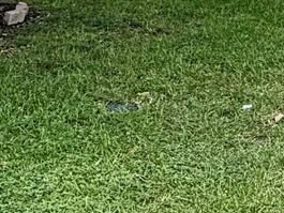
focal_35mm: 108
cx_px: 462
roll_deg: +0.9
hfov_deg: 16.2
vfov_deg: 12.4
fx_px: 886
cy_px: -182
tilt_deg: +4.8
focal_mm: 2.22
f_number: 2.2
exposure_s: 1/770
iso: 25
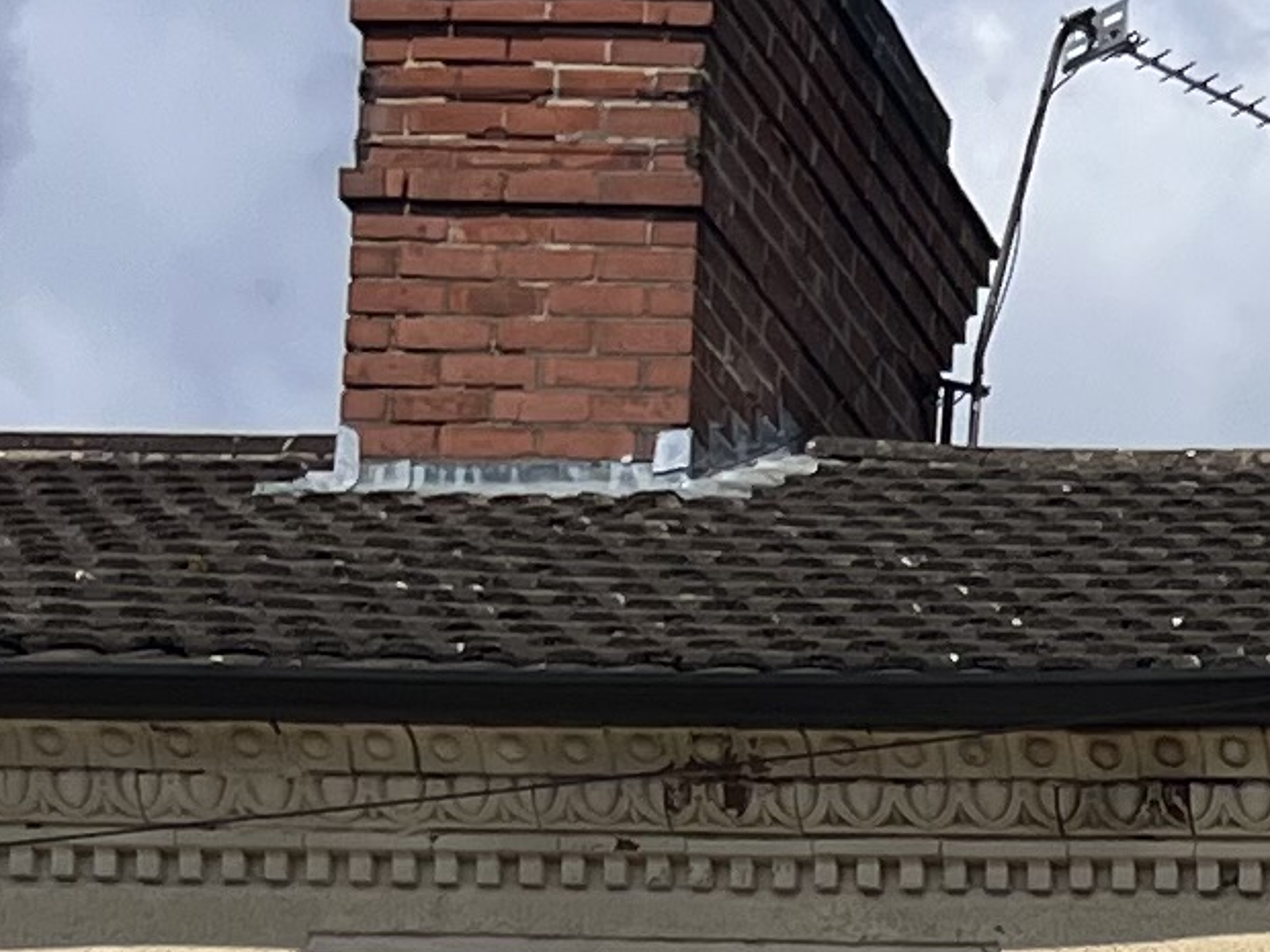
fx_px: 6200
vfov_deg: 8.0
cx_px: 2921
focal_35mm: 169
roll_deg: +0.0
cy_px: 2389
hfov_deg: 10.3
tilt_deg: +9.1
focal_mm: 5.1
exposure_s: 1/7353
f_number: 1.6
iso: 50
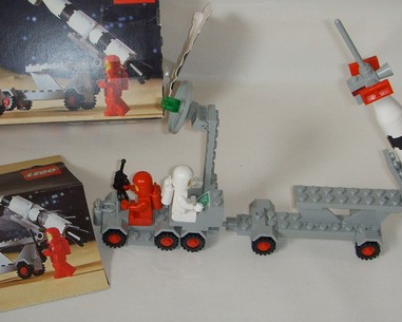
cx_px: 120
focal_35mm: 64
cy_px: 158
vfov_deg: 23.9
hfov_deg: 29.3
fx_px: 762
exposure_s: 1/45
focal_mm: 6.6
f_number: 3.5
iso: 100
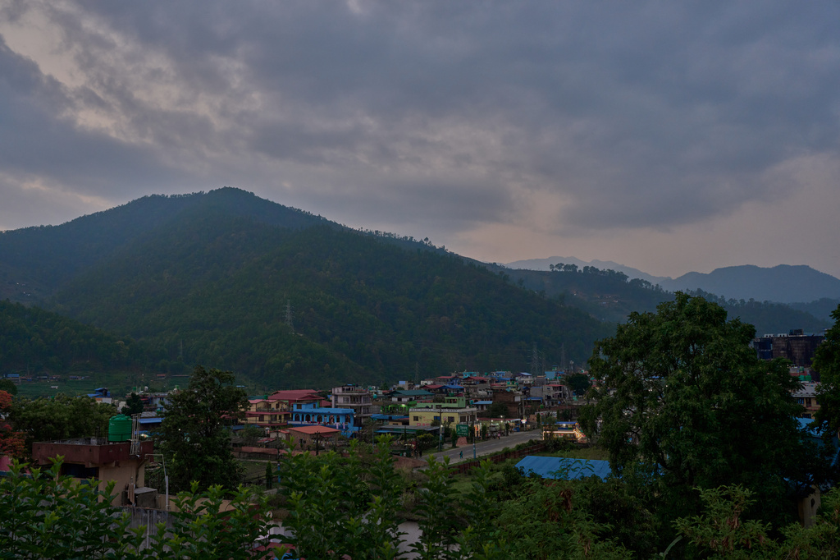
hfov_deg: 54.4
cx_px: 420
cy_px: 280
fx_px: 816
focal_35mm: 35
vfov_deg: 37.8
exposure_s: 1/50
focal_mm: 35
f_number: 4
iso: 1250
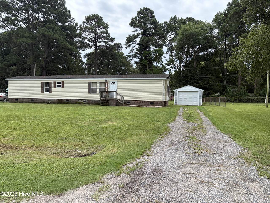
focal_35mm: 26
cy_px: 102
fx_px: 203
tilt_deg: -2.1
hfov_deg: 67.3
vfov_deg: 53.1
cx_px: 135
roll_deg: -0.6
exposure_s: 1/3279
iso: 64
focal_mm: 5.96
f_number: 1.6
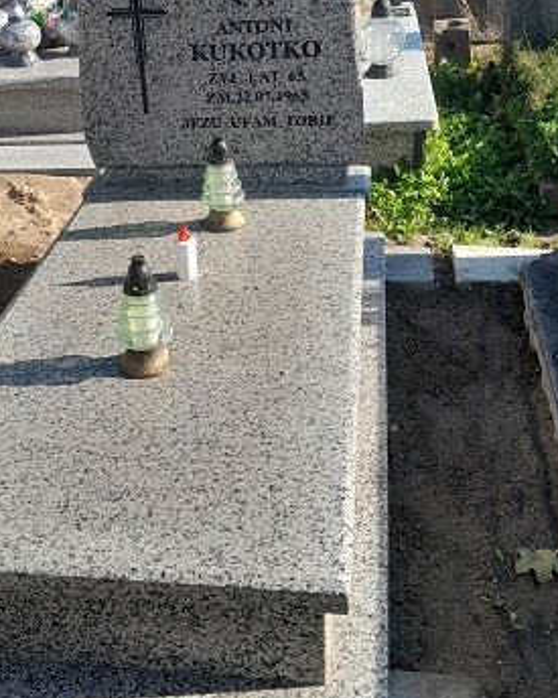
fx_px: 1012
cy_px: 225
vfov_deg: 37.6
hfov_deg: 30.6
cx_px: 193
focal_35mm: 49
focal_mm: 4
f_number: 1.8
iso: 40
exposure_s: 1/206
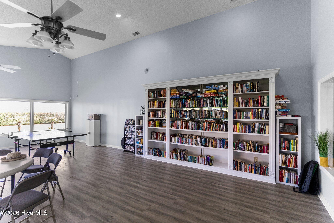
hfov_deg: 93.3
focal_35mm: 17
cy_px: 112
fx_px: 158
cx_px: 167
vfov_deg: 70.4
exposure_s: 1/320
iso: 1000
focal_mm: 17
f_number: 2.8
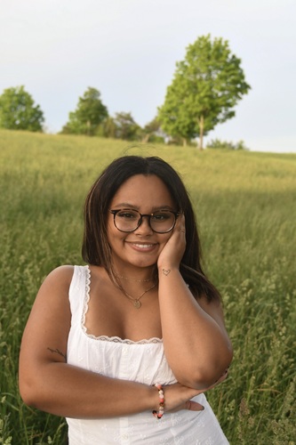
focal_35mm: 52
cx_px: 148
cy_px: 222
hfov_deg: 26.0
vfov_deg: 38.2
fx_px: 642
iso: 250
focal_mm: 26
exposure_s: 1/125
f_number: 3.8
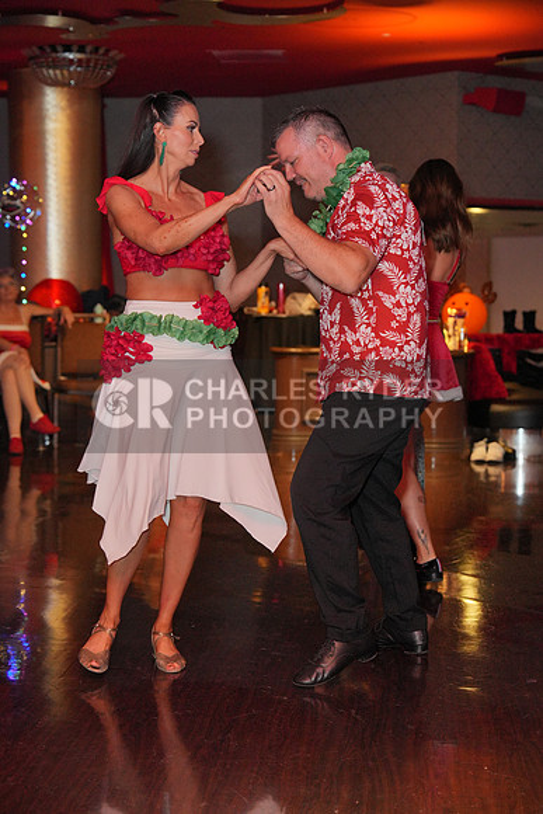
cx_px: 272
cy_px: 407
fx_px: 1583
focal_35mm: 70
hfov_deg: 19.5
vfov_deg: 28.8
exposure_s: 1/200
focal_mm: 70
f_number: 4
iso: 4000
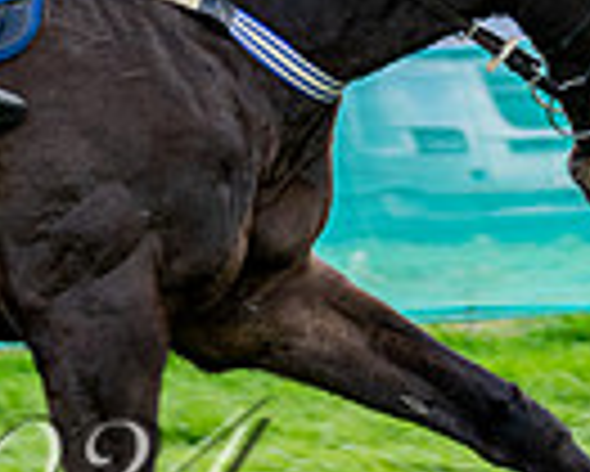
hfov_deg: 4.2
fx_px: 7899
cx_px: -353
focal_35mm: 452
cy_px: 167
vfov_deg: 3.4
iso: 400
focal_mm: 90
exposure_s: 1/640
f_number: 5
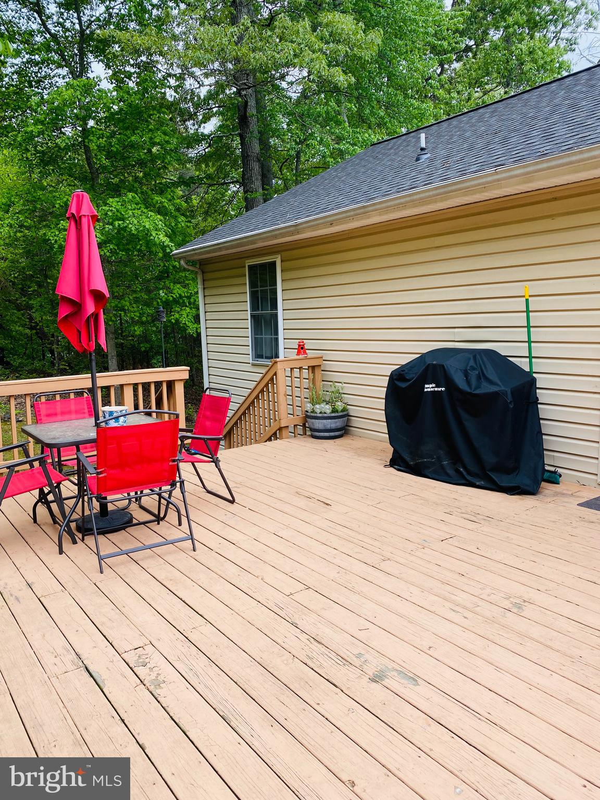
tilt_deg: -5.8
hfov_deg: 53.1
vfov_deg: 67.3
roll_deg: +1.9
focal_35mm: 26
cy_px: 400
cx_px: 300
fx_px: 601
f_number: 1.8
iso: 32
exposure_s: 1/363
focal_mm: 4.25
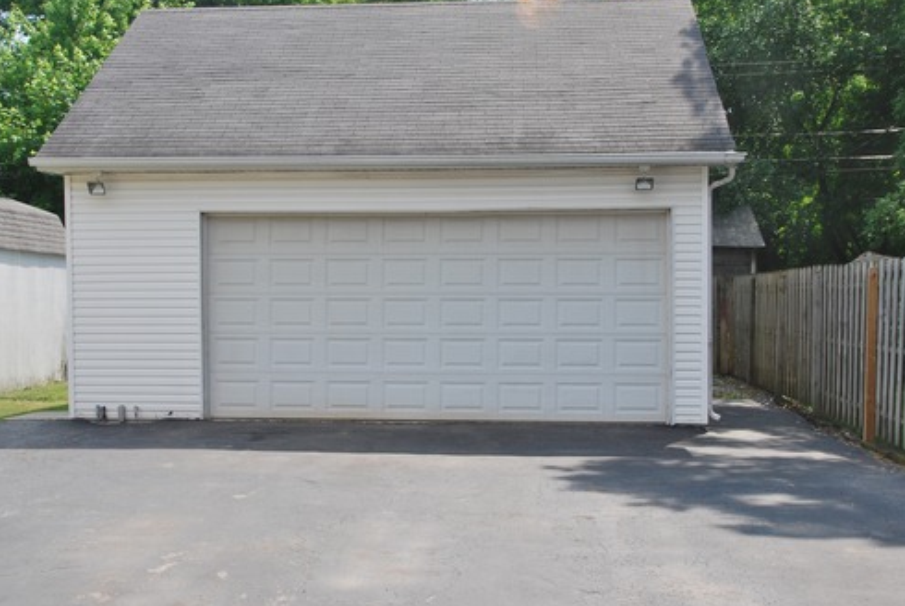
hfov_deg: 41.8
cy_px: 325
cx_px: 410
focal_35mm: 47
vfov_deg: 28.7
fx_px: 1183
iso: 200
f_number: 10
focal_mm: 24
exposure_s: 1/200
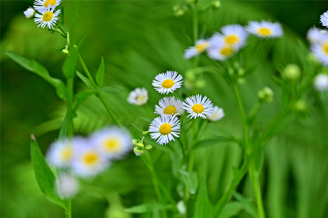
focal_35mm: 120
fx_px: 1093
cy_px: 109
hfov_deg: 17.1
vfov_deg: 11.4
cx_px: 164
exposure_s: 1/6400
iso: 1400
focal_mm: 120
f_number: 6.3
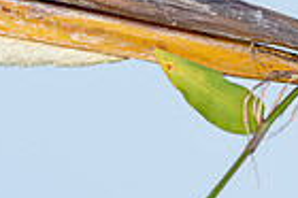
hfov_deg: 0.8
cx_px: -114
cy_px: 48
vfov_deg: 0.6
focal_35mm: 2493
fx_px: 20612
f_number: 4
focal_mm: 600
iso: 1000
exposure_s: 1/2000
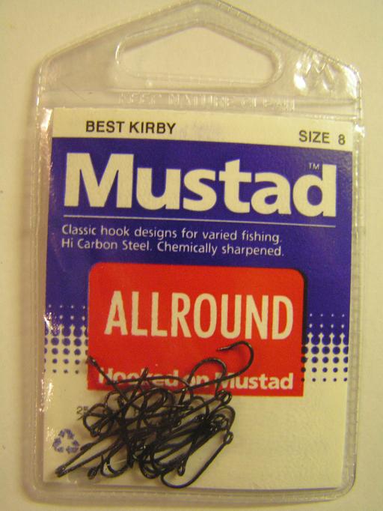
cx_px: 192
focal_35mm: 38
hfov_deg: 37.7
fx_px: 560
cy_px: 256
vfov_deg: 49.0
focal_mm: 6.3
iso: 200
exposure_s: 1/15
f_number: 2.8
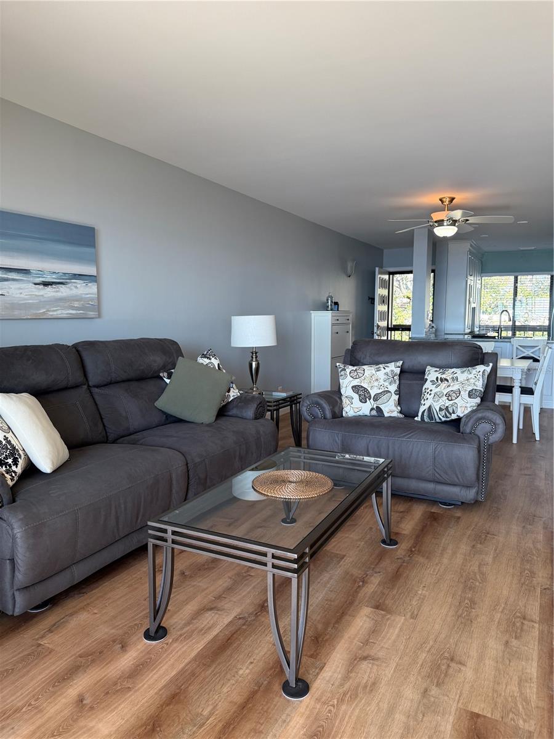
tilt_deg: -5.7
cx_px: 277
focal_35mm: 24
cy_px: 370
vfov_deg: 71.6
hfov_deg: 56.8
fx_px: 512
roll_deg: -0.4
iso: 125
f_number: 1.78
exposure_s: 1/185
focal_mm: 6.76
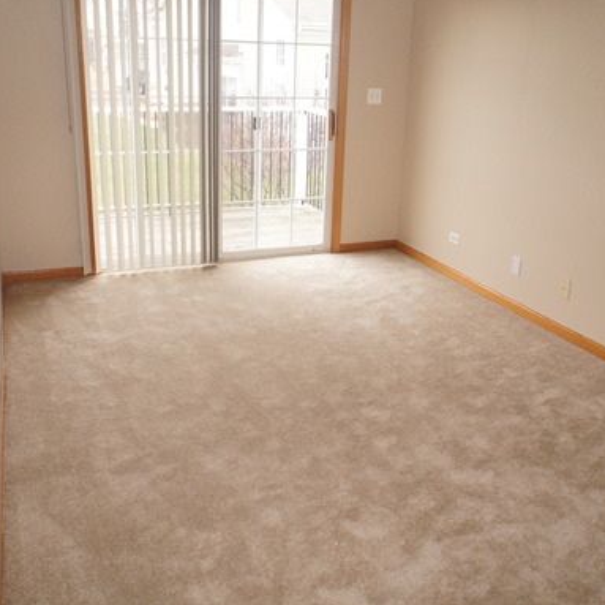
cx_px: 314
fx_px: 672
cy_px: 274
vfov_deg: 48.4
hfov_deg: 48.4
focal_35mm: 34
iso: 1600
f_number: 6.3
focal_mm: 16
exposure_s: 1/100
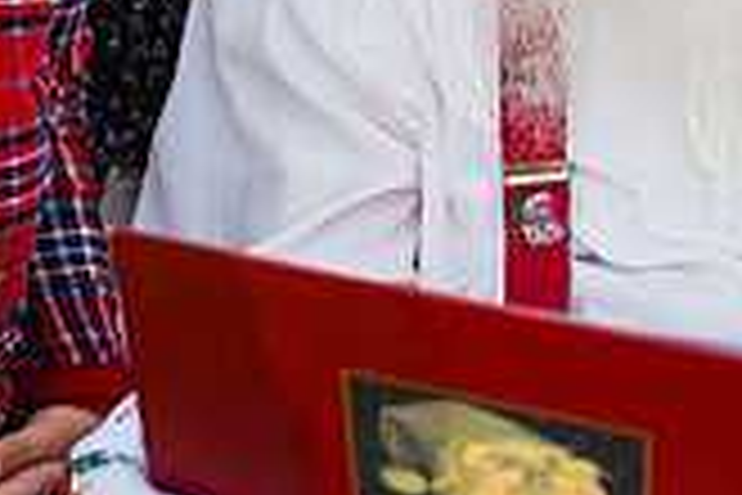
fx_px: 3627
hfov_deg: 11.6
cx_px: 693
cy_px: -56
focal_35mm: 176
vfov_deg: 7.7
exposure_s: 1/125
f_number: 4
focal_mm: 50
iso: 125
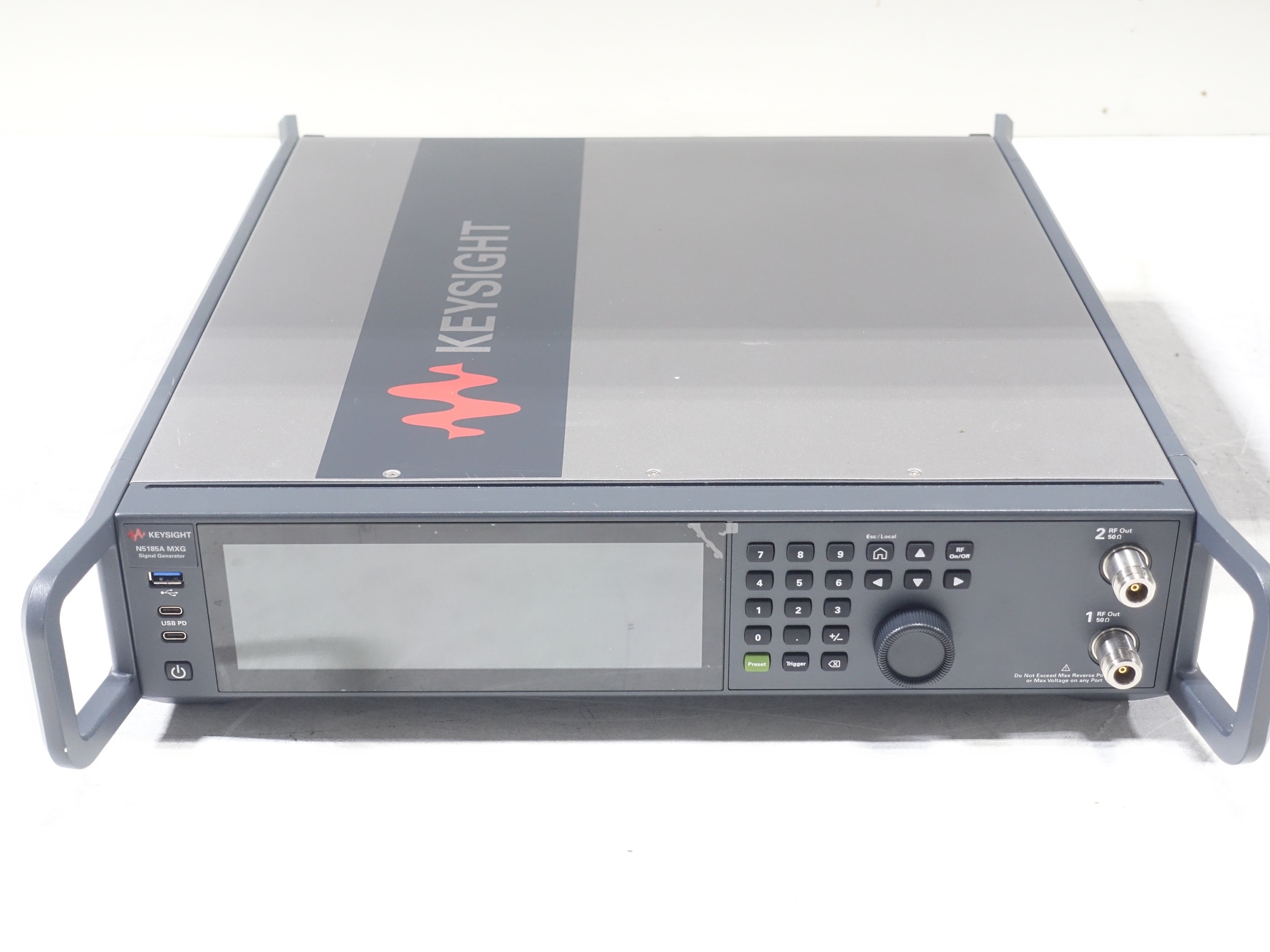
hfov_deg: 36.2
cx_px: 634
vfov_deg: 27.5
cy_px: 472
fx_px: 1944
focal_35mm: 53
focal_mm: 17.7
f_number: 2.8
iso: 800
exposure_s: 1/30
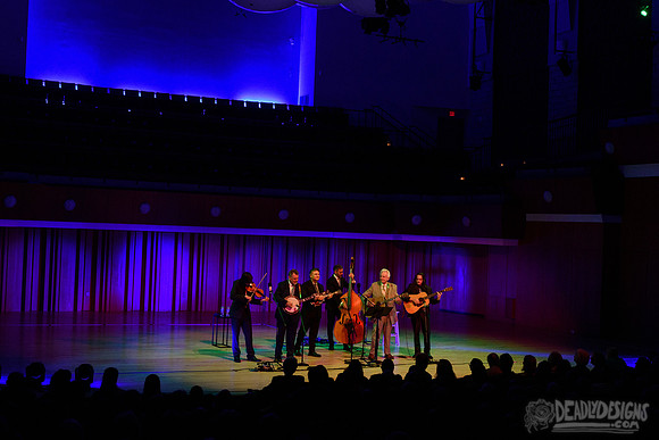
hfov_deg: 39.7
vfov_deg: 27.1
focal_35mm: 50
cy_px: 220
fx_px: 912
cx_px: 342
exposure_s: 1/250
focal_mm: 40
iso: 2500
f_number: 5
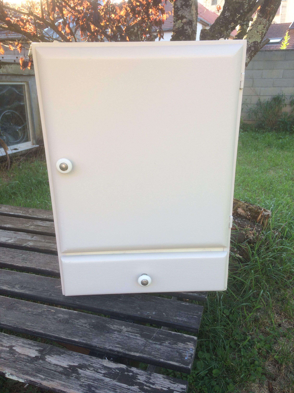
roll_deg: -0.2
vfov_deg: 61.7
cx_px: 147
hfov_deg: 48.2
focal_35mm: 29
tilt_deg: -17.6
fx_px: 328
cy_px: 196
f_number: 2.2
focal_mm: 4.15
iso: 32
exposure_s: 1/111
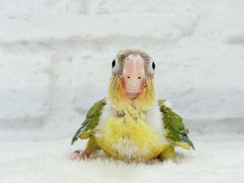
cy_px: 92
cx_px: 122
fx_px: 367
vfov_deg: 28.0
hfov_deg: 36.8
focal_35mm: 52
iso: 64
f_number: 1.6
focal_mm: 5.96
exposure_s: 1/100
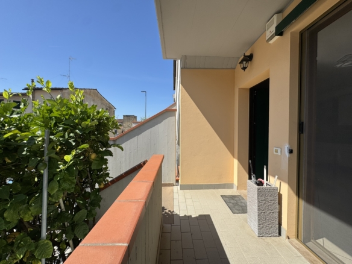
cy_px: 132
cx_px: 176
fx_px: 142
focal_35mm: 14
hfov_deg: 102.1
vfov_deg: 85.7
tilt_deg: -0.9
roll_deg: -1.0
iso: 50
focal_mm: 2.22
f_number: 2.2
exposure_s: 1/2028
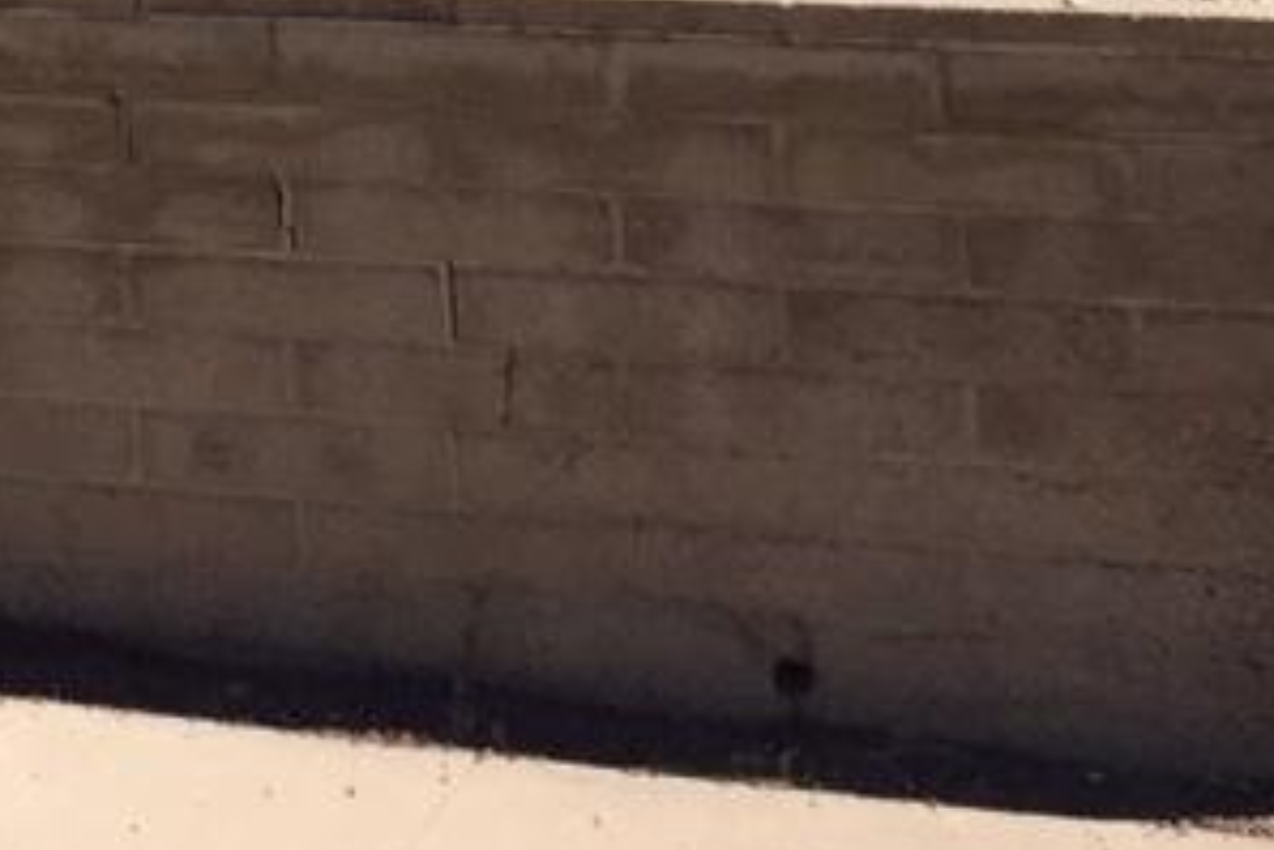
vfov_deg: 7.7
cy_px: -1192
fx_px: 5842
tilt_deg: +4.1
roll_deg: +0.6
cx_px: -1868
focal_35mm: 165
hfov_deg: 10.5
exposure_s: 1/2475
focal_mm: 4.15
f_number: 2.2
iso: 32
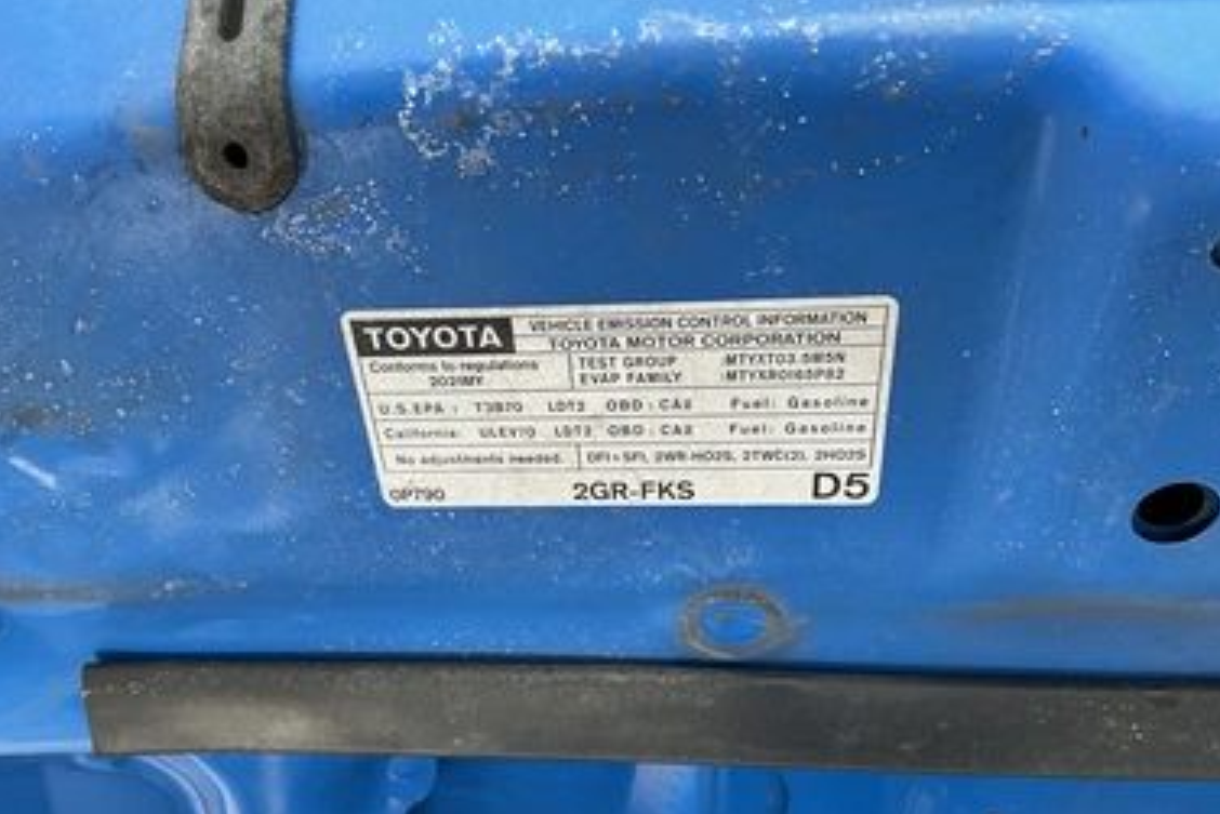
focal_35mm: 31
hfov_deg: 60.2
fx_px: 1051
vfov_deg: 42.3
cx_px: 584
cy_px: 457
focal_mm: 3
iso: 25
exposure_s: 1/279
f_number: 1.8
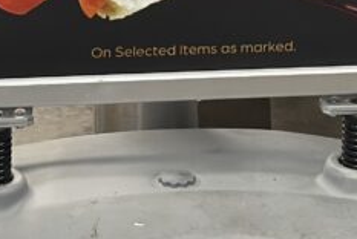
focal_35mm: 219
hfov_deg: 9.4
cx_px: 66
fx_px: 2174
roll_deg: +1.1
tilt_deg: -8.9
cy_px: -285
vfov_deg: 6.1
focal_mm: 6.86
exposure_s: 1/60
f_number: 1.78
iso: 200
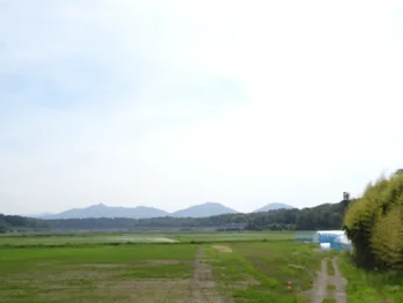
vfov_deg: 42.9
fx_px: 384
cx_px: 241
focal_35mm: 33
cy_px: 132
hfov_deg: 54.9
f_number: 3.5
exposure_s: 1/1000
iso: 80
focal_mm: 4.1
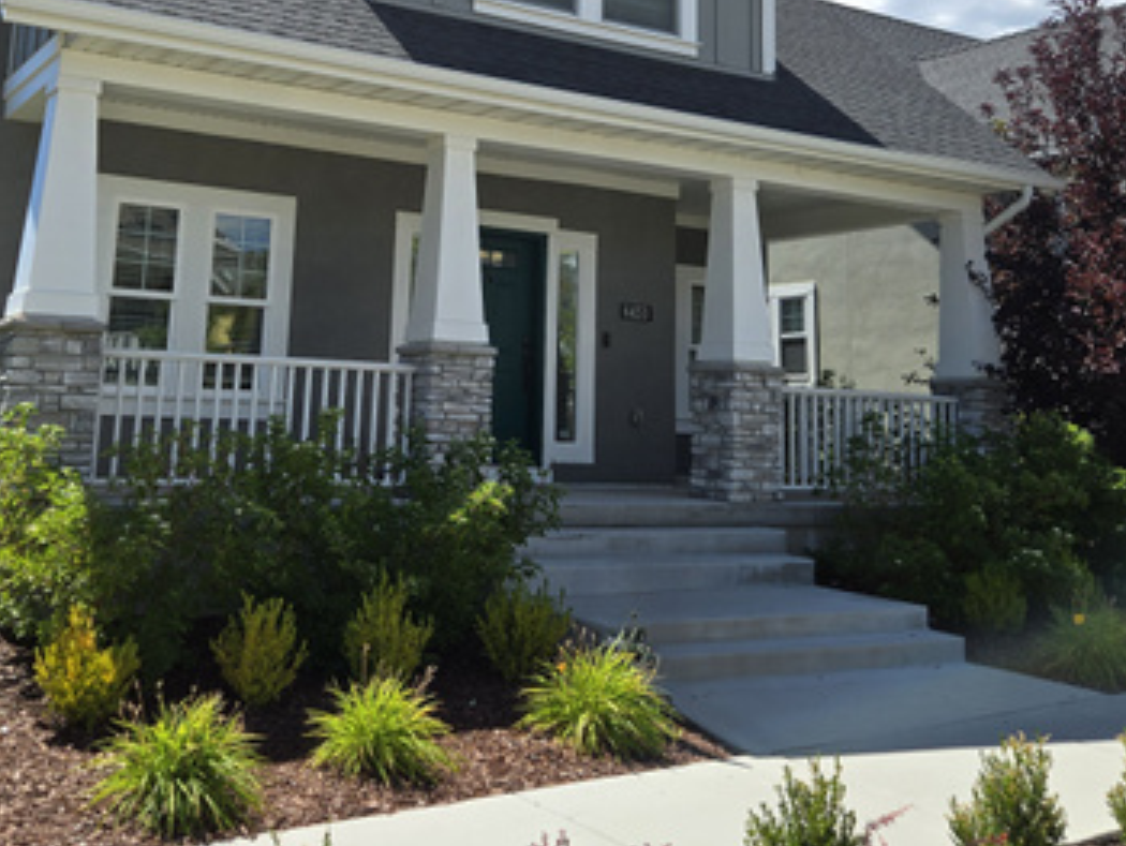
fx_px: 1367
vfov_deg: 33.5
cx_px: 476
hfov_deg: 44.6
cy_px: 180
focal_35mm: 42
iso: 25
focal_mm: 5.4
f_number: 1.8
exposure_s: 1/1628
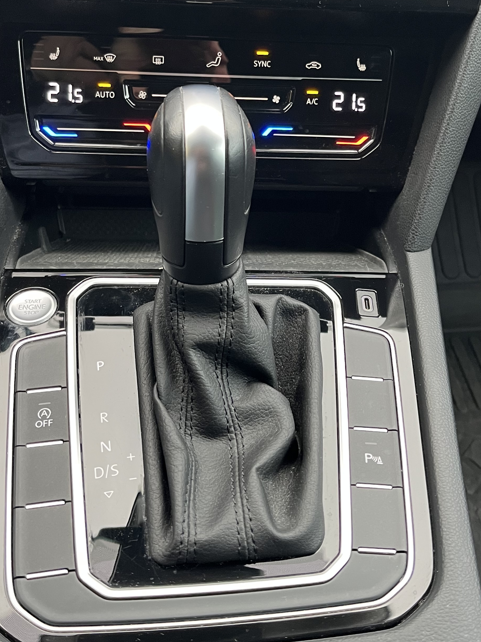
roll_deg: -1.4
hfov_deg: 33.5
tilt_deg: -31.9
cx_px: 270
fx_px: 797
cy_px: 186
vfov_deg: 42.9
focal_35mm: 43
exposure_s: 1/51
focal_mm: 5.1
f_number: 1.6
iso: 200
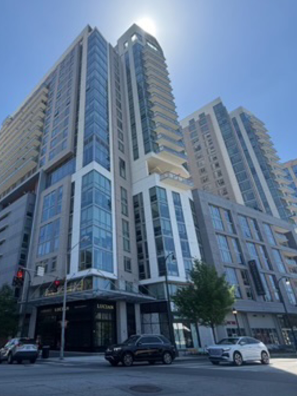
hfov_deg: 64.6
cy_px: 224
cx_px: 104
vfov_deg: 81.3
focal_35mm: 20
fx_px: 229
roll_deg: -0.4
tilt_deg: +24.7
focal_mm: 2.22
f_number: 2.2
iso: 40
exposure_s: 1/770
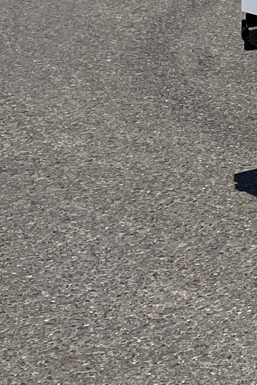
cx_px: 903
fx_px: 1531
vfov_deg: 13.4
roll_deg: +0.1
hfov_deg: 7.7
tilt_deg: -2.3
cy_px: -230
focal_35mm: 143
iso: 32
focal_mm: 4.2
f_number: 1.6
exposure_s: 1/8403
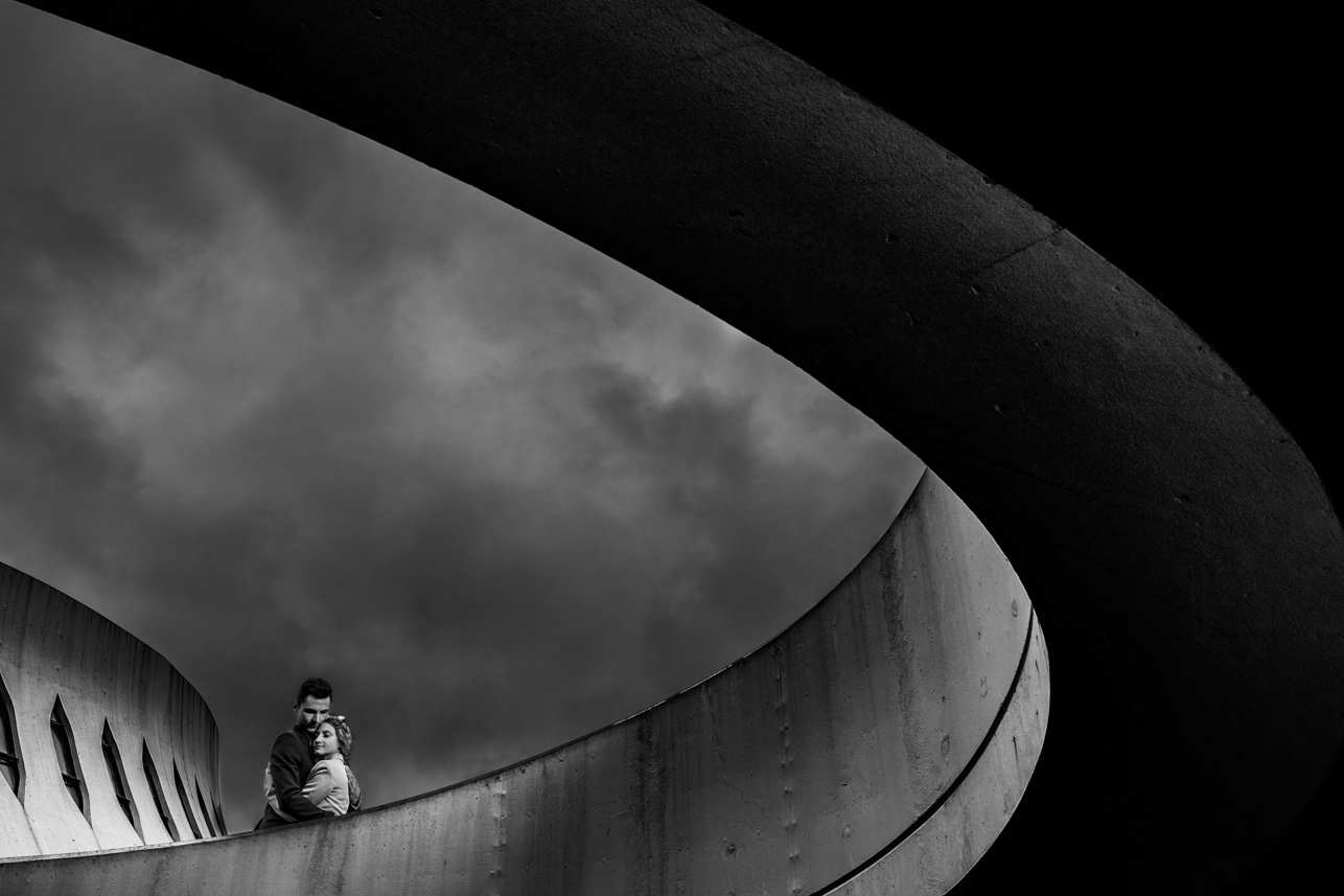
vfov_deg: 46.4
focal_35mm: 28
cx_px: 675
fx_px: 1045
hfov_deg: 65.5
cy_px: 414
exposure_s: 1/250
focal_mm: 24
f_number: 6.3
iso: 100
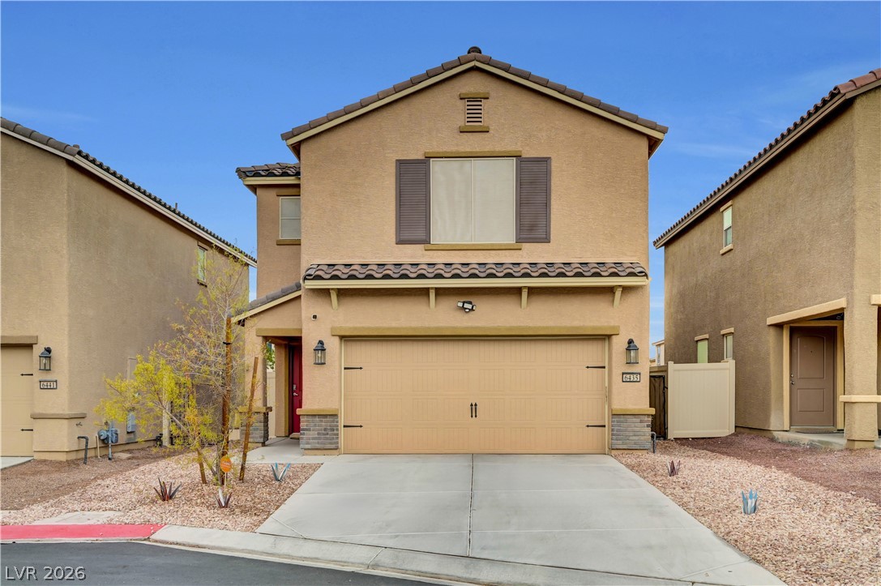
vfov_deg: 43.5
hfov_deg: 62.0
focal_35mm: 30
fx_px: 734
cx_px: 440
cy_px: 293
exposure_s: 1/160
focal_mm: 30
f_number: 8
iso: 400
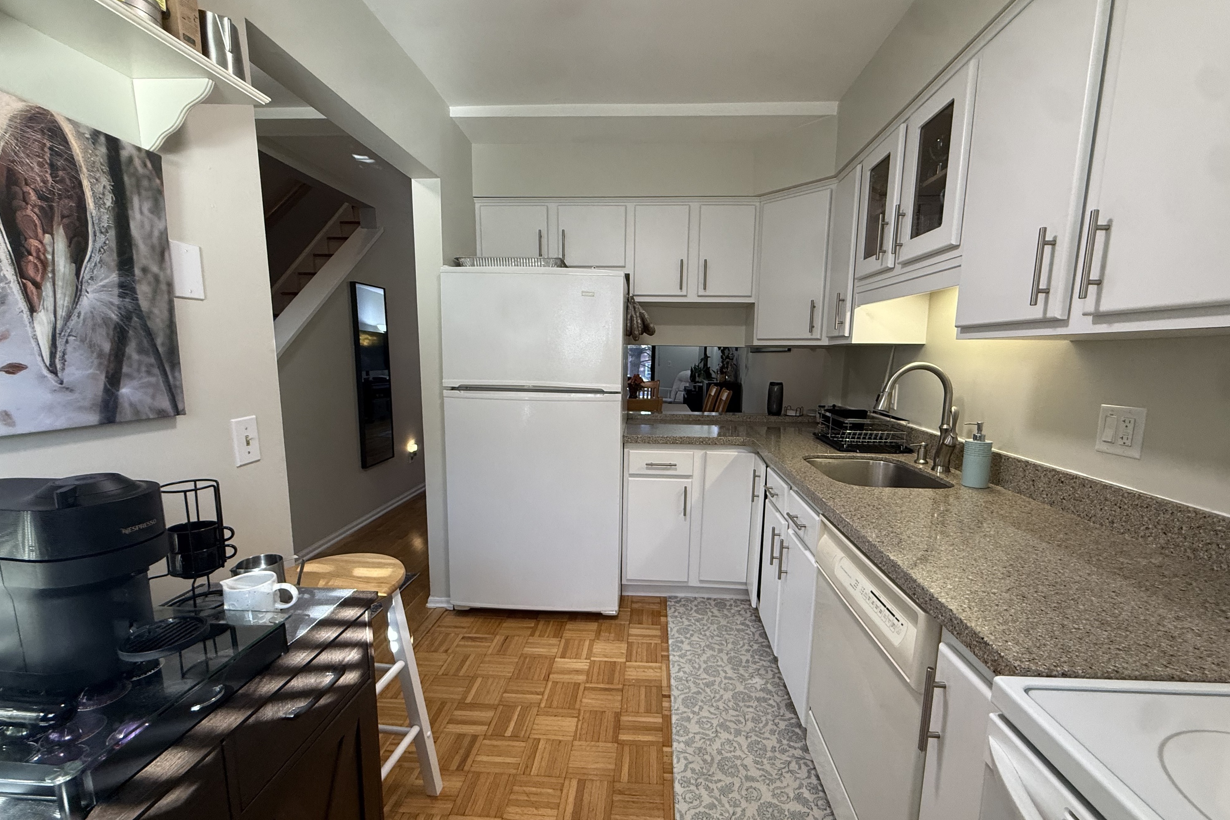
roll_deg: -1.4
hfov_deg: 100.4
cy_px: 431
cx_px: 631
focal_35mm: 15
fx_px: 512
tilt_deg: -7.6
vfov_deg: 77.3
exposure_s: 1/120
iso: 250
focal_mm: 2.22
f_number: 2.2
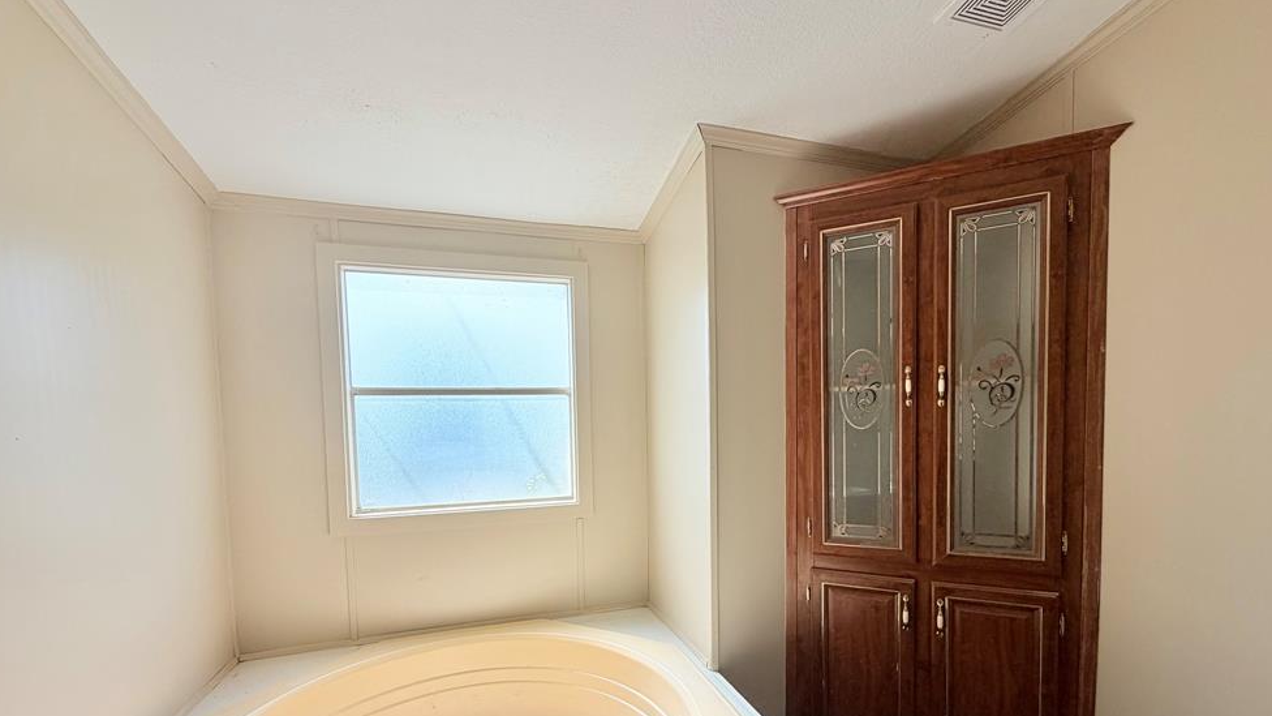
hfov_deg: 99.4
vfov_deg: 65.9
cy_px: 454
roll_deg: +0.8
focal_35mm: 16
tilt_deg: -4.0
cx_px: 652
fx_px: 540
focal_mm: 2.22
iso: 64
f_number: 2.2
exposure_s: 1/421
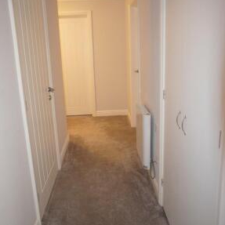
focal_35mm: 31
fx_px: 228
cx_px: 113
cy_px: 101
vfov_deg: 52.4
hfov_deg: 52.5
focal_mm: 16
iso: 800
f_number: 2.8
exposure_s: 1/60
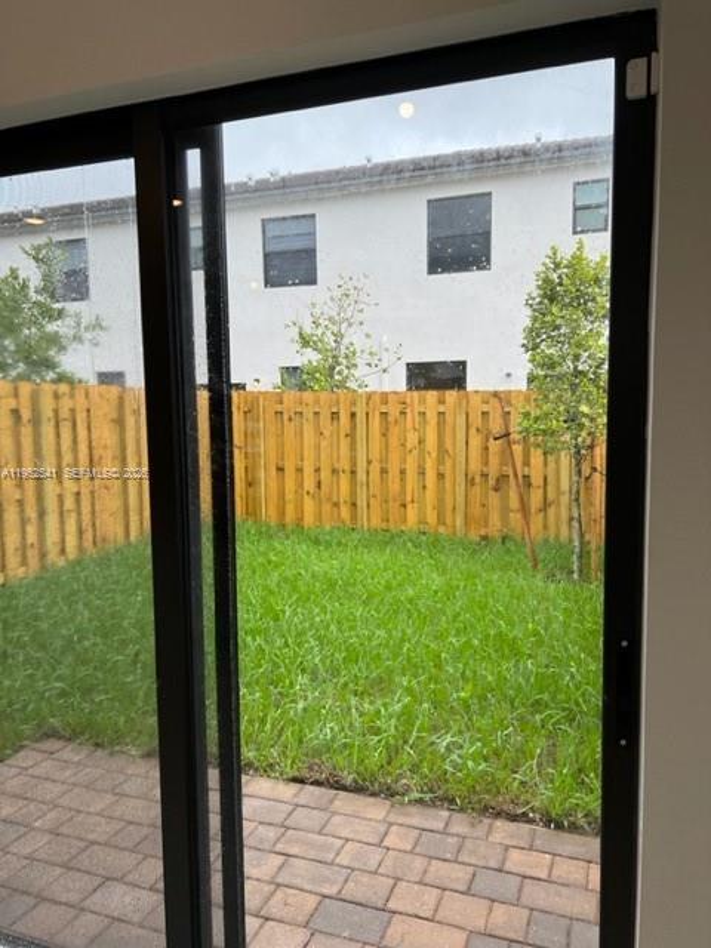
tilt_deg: -6.0
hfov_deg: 53.1
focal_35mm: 26
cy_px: 474
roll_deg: +1.4
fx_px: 712
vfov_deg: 67.3
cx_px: 356
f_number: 1.5
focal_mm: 5.7
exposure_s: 1/513
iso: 50
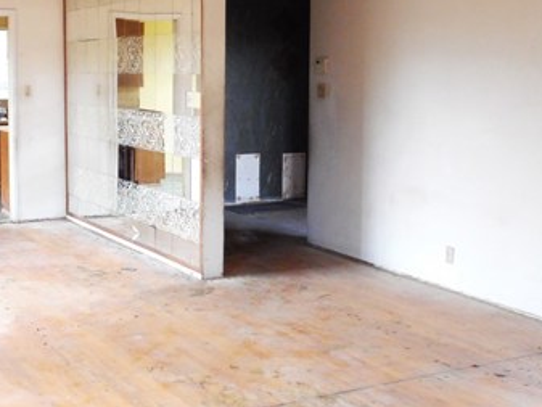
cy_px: 125
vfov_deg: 26.4
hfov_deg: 34.5
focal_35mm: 55
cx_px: 167
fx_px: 861
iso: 180
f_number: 4
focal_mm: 5.2
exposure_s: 1/30
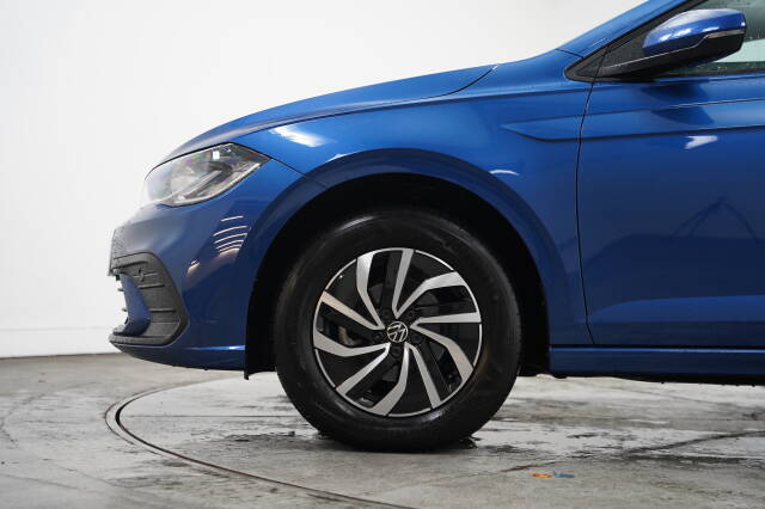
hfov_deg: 34.6
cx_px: 382
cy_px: 254
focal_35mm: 58
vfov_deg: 23.4
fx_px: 1230
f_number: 2.8
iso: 1600
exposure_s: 1/160
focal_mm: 57.9
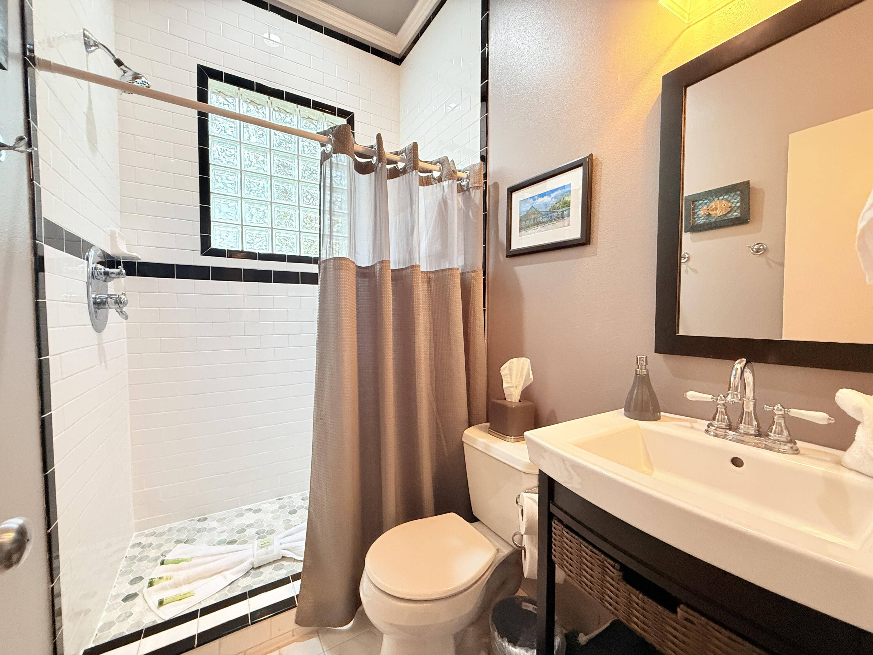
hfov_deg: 102.1
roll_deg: -0.1
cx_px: 436
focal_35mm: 14
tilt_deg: -2.9
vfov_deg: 85.7
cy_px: 328
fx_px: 353
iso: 500
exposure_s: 1/60
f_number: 2.2
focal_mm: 2.22
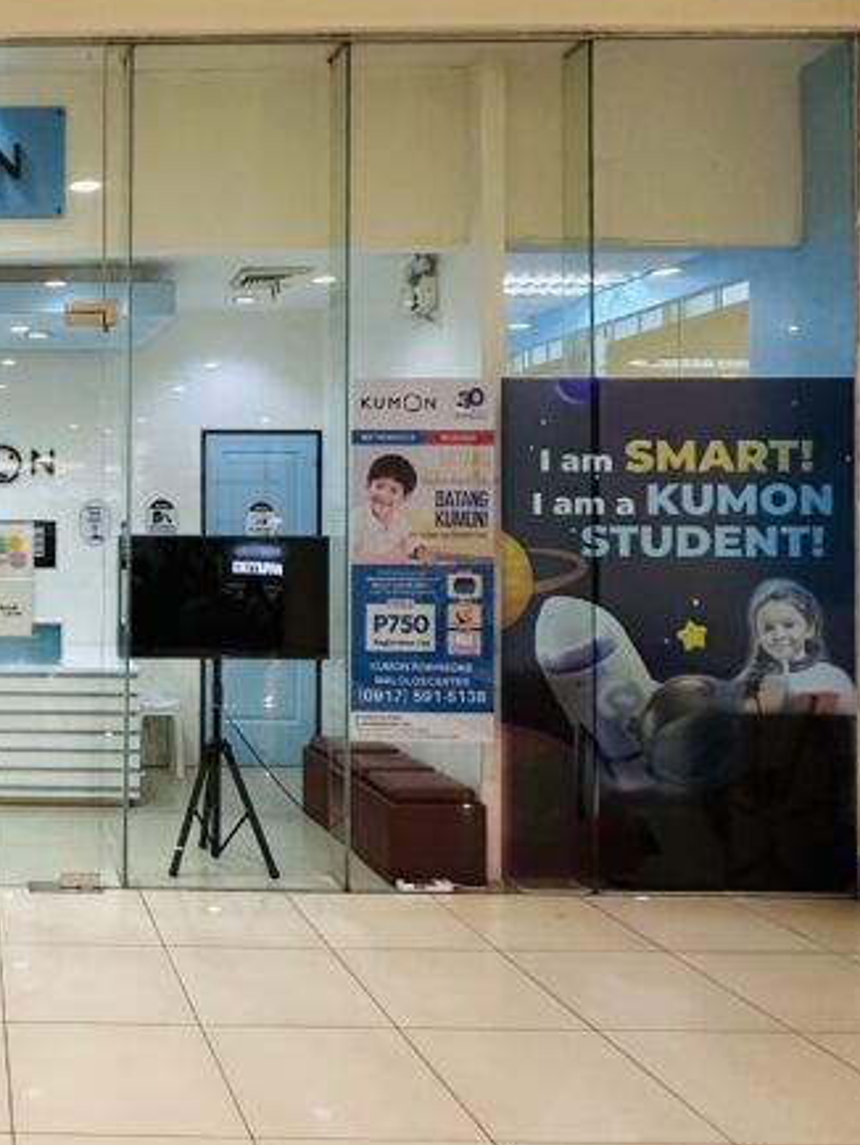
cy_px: 509
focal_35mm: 33
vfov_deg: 55.2
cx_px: -53
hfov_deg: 37.1
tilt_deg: +1.0
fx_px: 1092
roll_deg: -0.7
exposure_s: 1/60
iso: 200
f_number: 2.2
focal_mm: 2.22
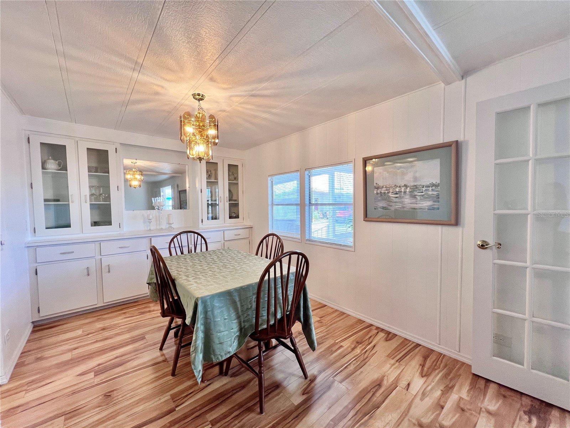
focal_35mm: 13
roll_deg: +0.9
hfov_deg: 106.2
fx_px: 214
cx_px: 285
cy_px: 214
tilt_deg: -2.0
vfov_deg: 89.9
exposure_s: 1/120
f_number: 1.8
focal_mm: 1.57
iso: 100
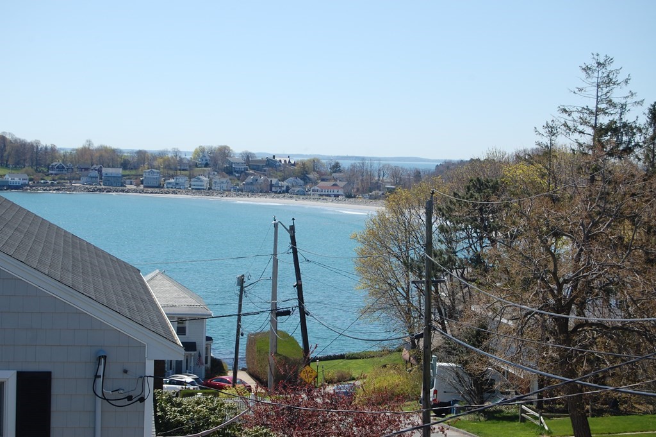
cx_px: 328
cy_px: 218
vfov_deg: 16.5
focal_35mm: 82
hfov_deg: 24.6
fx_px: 1502
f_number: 10
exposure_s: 1/400
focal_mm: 55
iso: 200
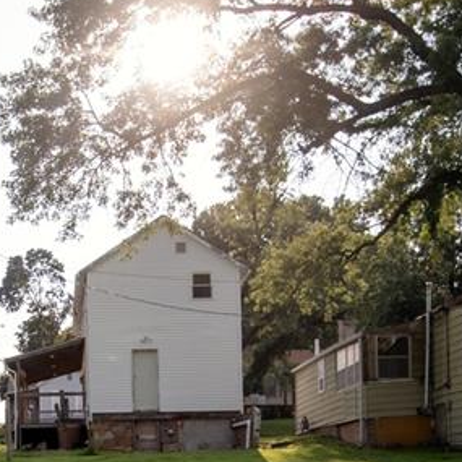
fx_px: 966
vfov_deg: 24.8
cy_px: 520
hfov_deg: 26.3
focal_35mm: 64
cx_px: 79
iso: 80
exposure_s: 1/2500
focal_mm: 28
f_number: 2.8
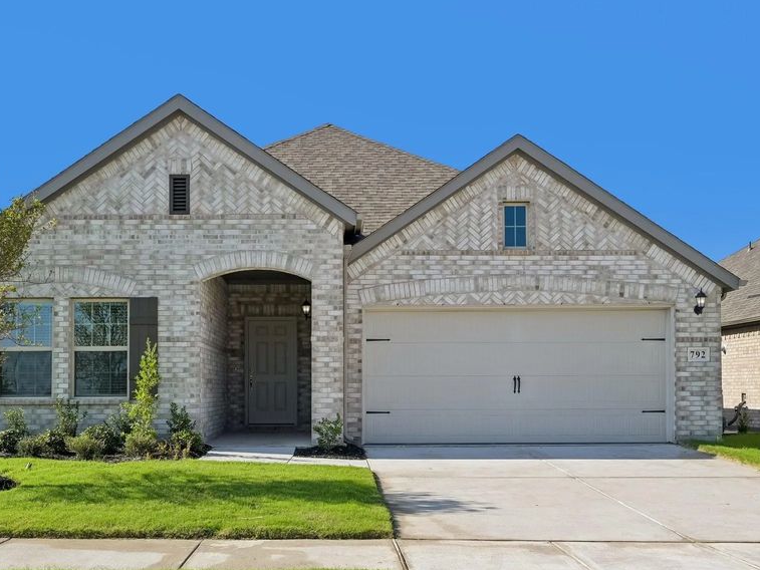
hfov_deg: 47.7
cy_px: 337
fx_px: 856
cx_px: 329
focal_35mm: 39
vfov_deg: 36.7
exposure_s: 1/1000
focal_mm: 30
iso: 400
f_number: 8
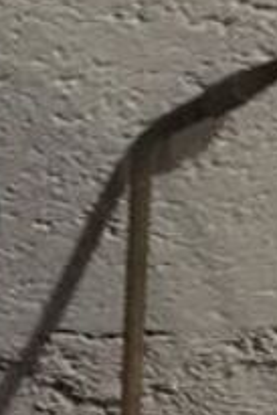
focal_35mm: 196
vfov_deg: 9.1
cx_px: -204
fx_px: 2258
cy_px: 1096
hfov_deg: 6.9
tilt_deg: -78.3
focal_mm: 4.15
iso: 400
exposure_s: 1/17
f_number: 2.2
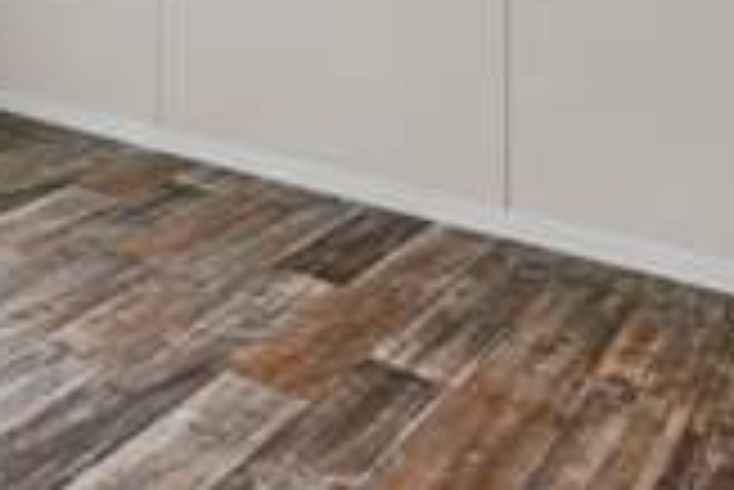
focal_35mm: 48
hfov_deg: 34.4
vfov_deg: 23.9
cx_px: -99
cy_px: -178
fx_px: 989
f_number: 7.1
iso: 250
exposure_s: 1/15
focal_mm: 11
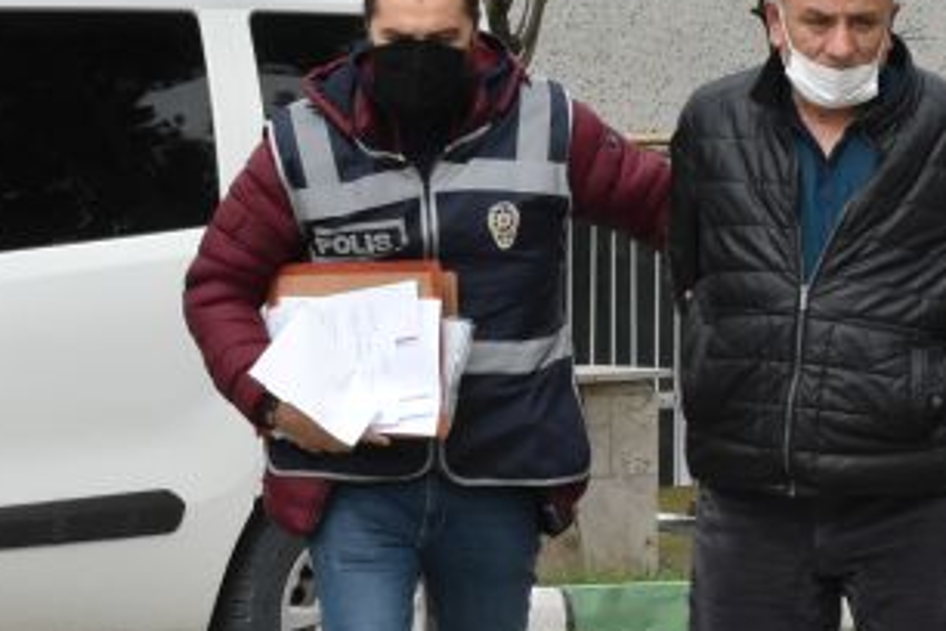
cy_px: 416
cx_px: 696
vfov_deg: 6.5
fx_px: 5544
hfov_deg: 9.7
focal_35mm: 211
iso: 1250
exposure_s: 1/640
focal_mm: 42
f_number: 13
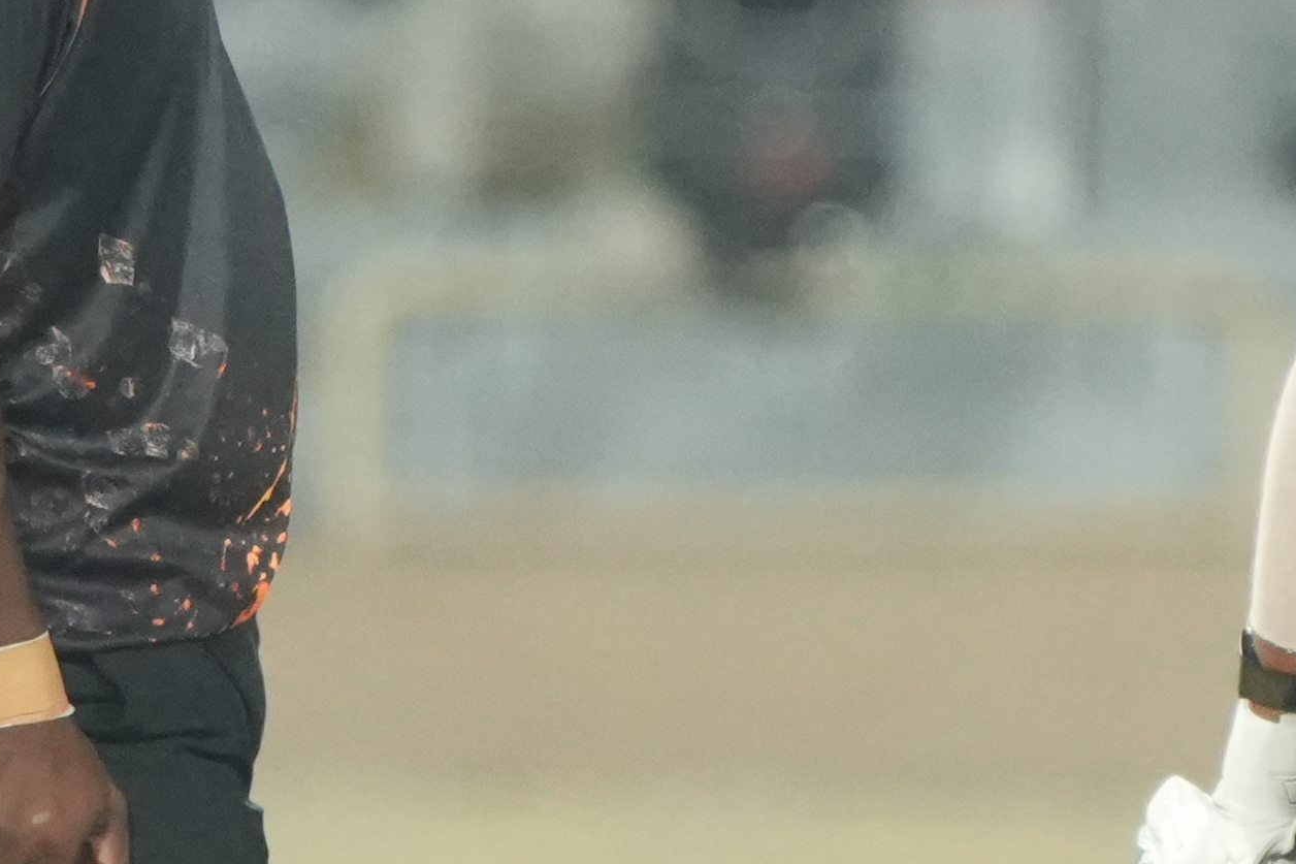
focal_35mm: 3348
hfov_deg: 0.6
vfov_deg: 0.4
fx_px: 120504
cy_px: 212
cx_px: 842
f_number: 6.3
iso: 8000
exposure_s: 1/1250
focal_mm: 600
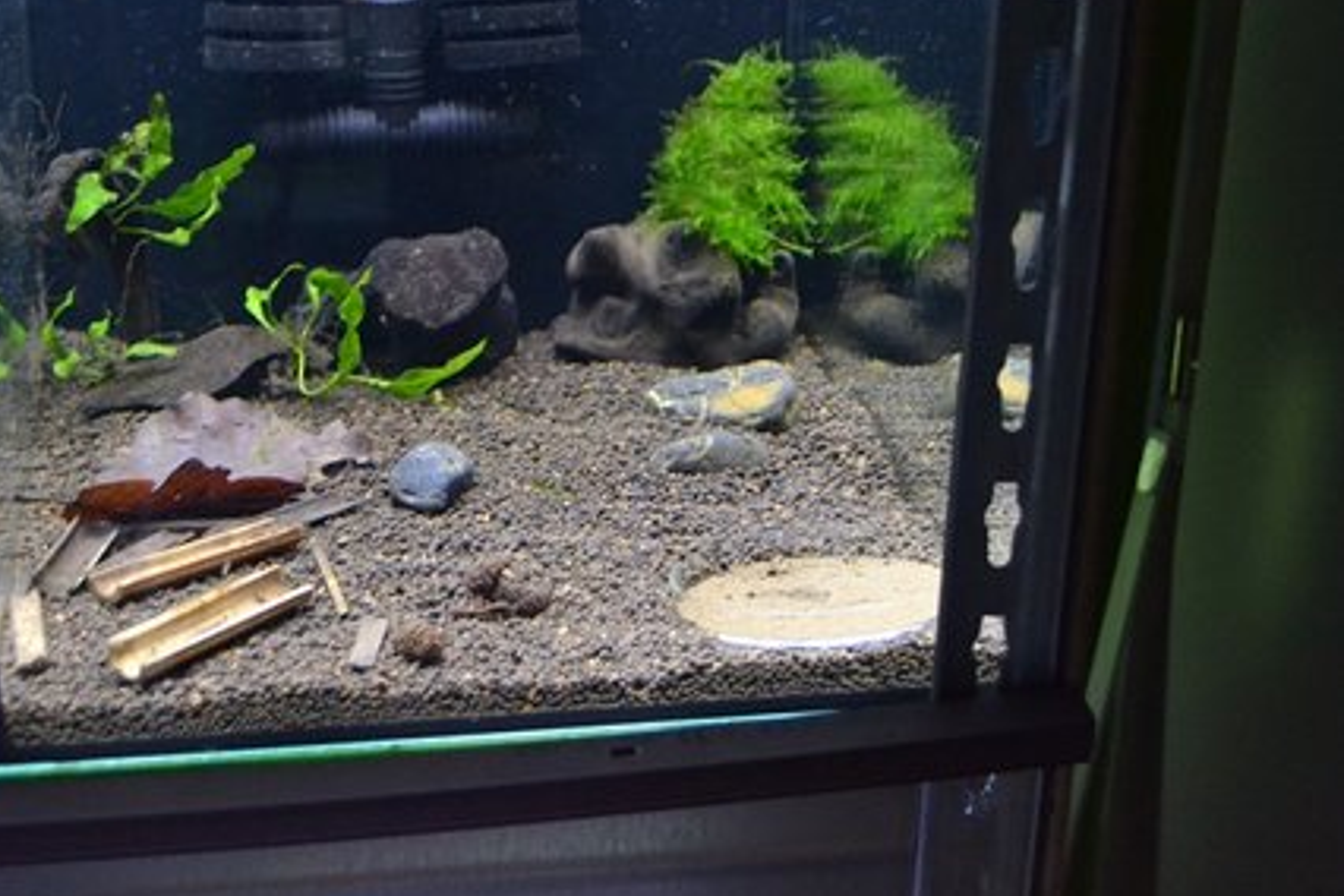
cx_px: 562
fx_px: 2299
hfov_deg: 32.5
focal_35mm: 62
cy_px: 380
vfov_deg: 22.0
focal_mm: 35
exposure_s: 1/20
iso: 3200
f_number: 4.5
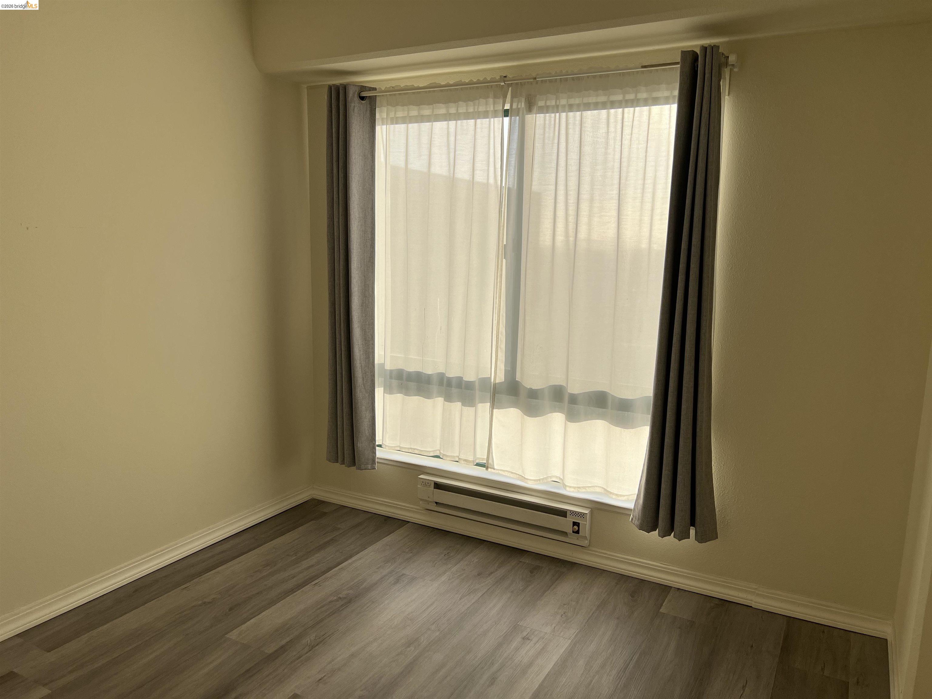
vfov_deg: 53.1
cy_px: 350
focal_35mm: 26
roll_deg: -0.4
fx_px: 700
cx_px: 466
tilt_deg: -9.8
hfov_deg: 67.3
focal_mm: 5.7
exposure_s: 1/1972
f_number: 1.5
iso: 50
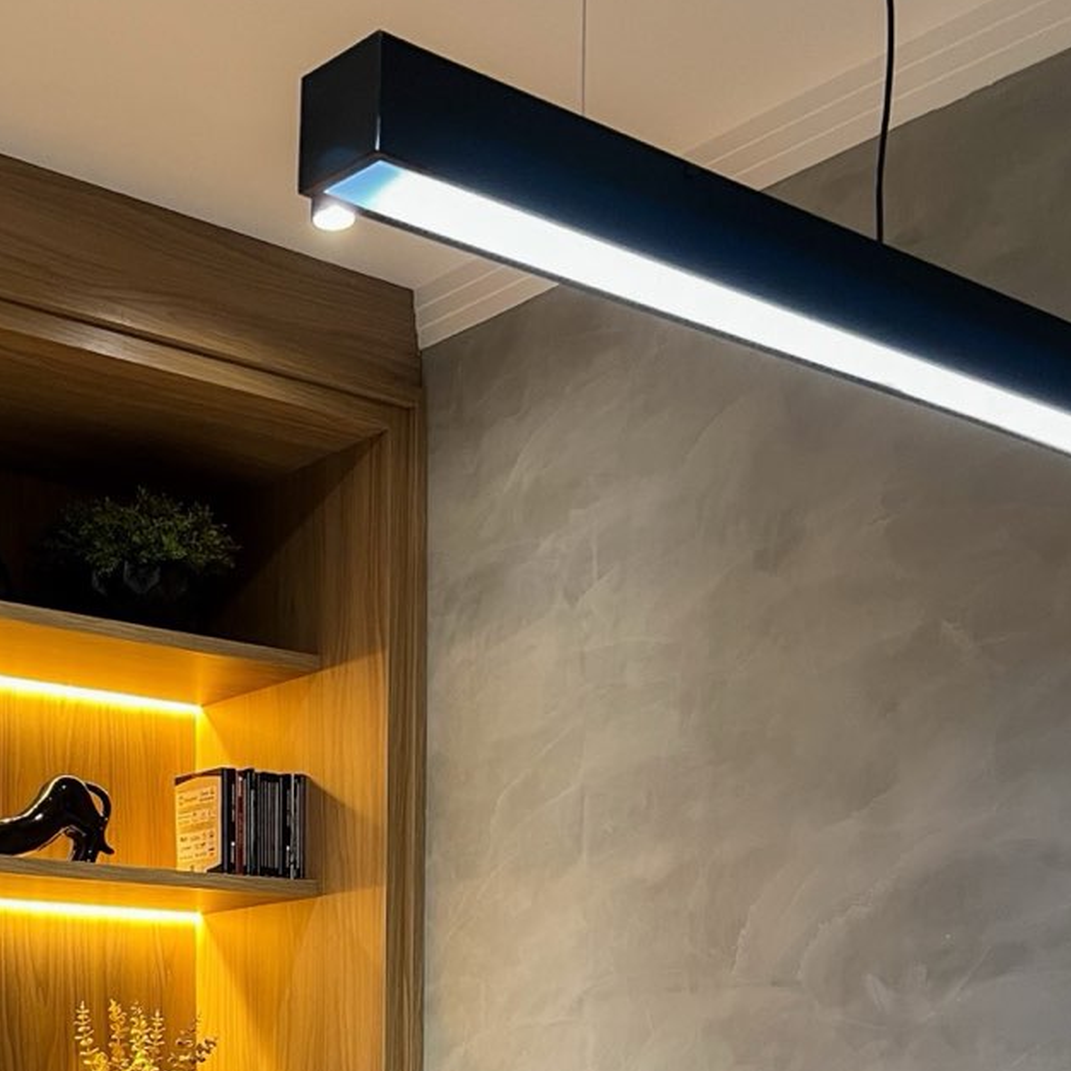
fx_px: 1925
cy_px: 1230
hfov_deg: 29.9
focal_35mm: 55
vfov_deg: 27.9
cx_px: 126
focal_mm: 5.7
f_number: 1.5
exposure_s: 1/60
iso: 200
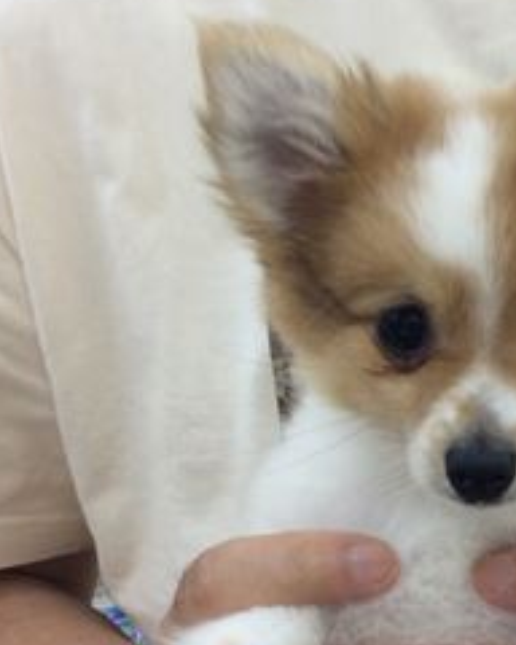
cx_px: 519
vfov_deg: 24.3
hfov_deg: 19.1
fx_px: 1489
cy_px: 433
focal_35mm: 78
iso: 40
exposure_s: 1/24
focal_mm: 3.3
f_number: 2.4
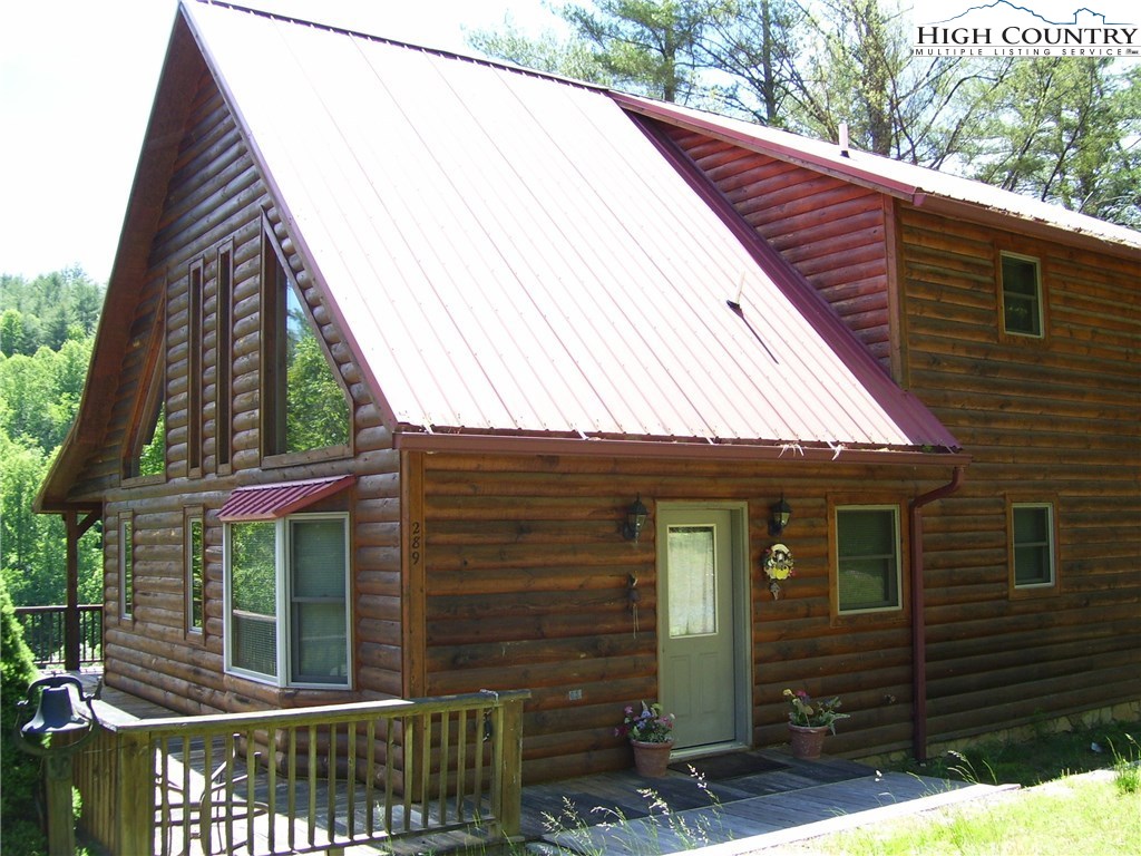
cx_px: 570
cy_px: 428
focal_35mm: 37
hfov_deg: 50.1
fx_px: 1220
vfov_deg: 38.7
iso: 80
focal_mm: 6
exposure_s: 1/250
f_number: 2.7
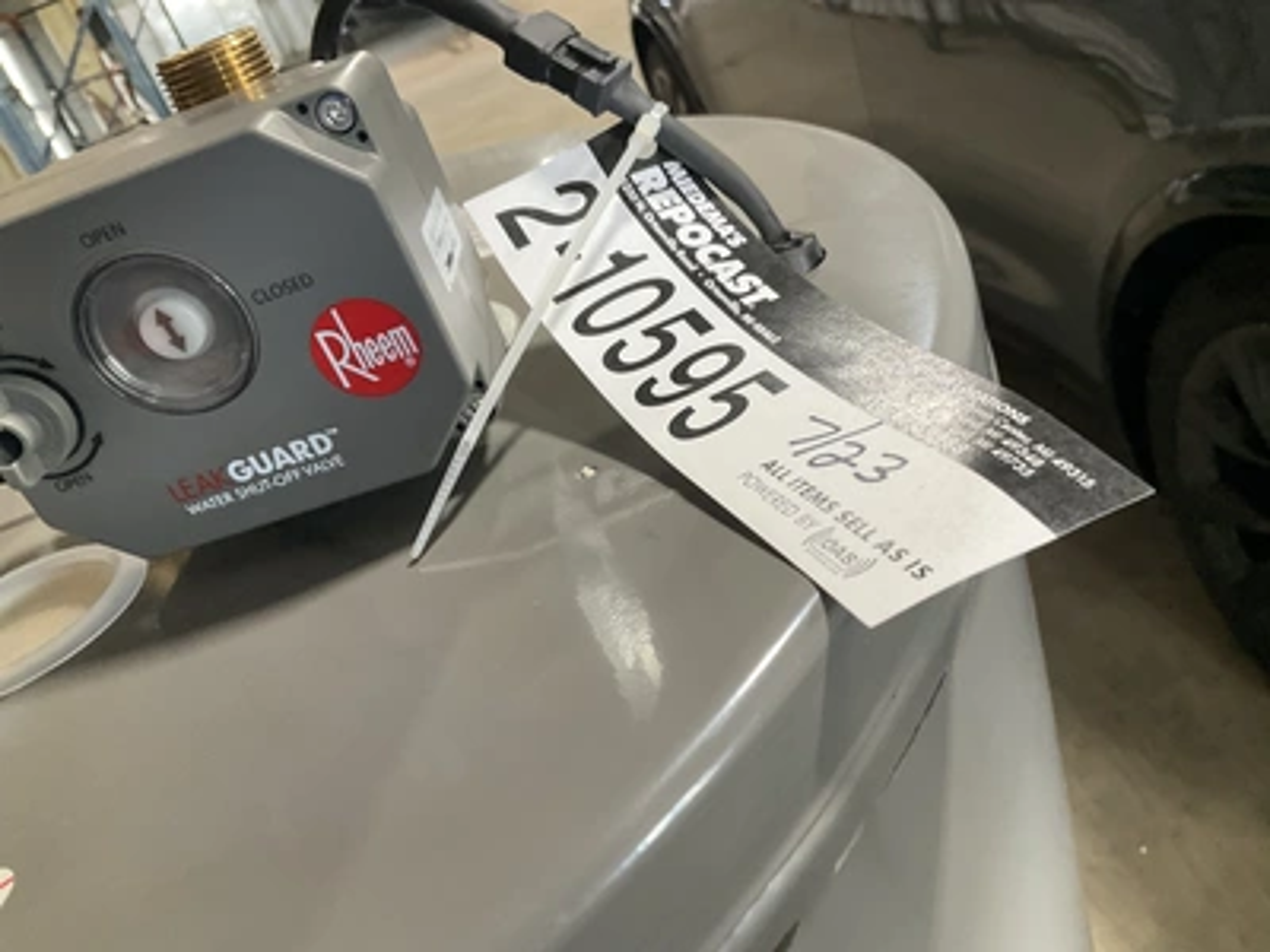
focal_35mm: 29
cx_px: 635
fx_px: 1064
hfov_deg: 61.7
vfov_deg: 48.2
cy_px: 476
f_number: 1.8
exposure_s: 1/60
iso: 125
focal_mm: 3
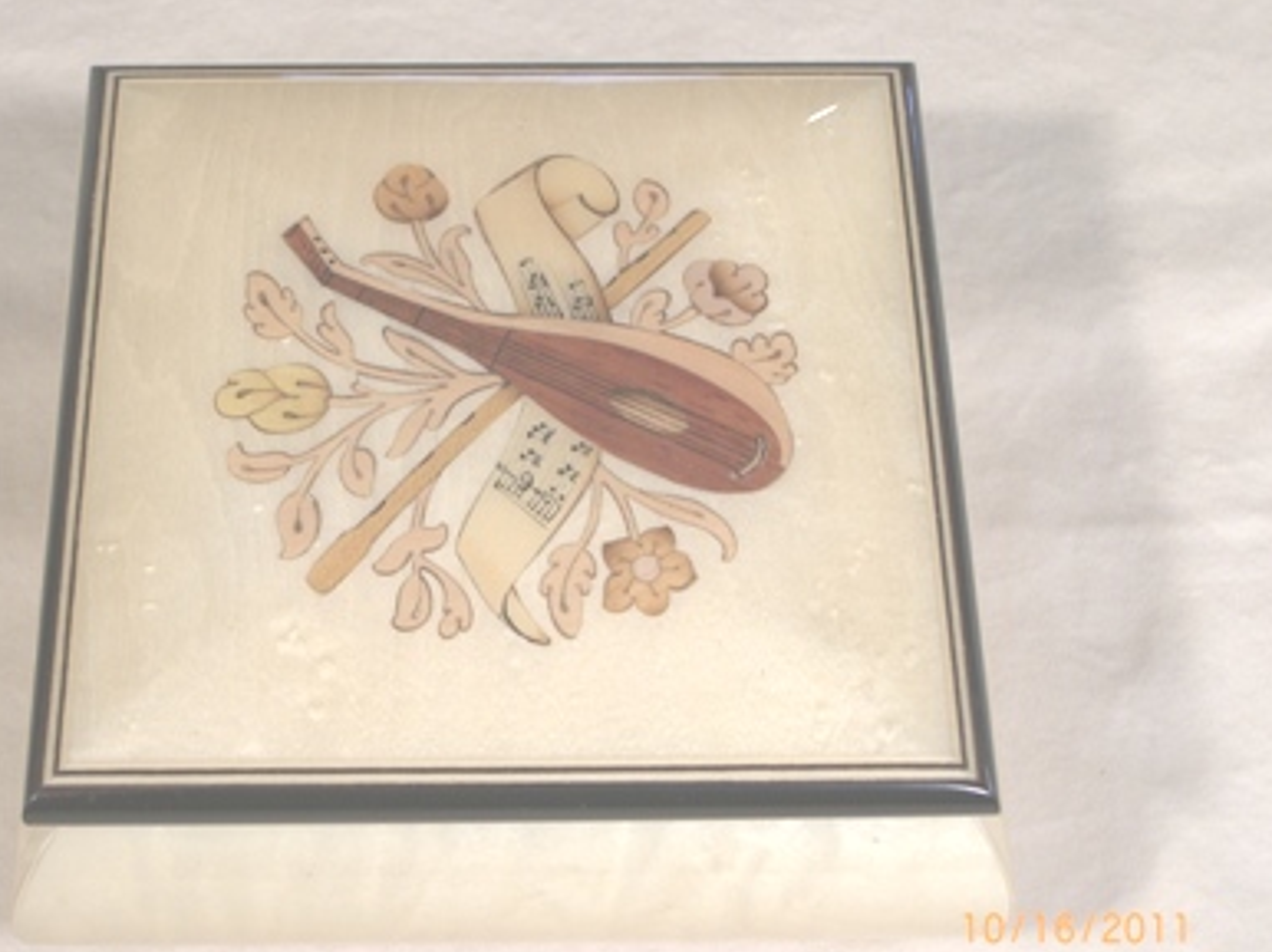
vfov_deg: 18.6
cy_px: 488
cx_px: 544
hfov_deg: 24.7
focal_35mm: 79
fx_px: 2901
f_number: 4
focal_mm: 14.2
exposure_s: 1/100
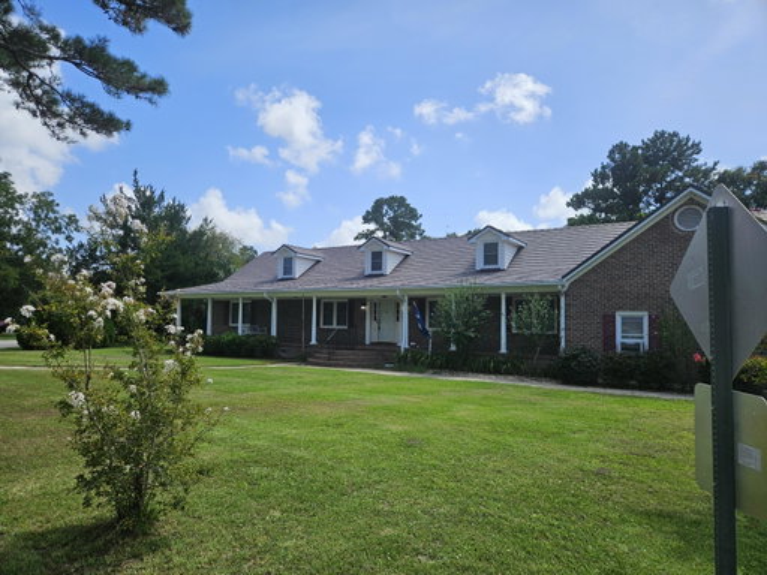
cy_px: 288
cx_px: 384
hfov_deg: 73.9
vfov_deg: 58.9
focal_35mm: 23
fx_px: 510
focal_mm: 5.4
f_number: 1.8
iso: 25
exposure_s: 1/2005
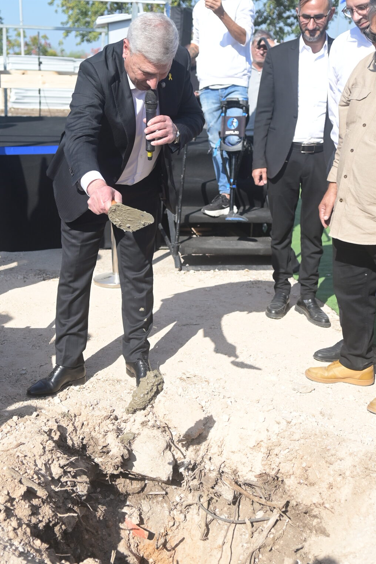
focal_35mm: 44
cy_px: 292
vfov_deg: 44.5
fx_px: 689
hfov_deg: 30.4
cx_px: 136
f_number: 2.8
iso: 100
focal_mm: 23
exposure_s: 1/1250
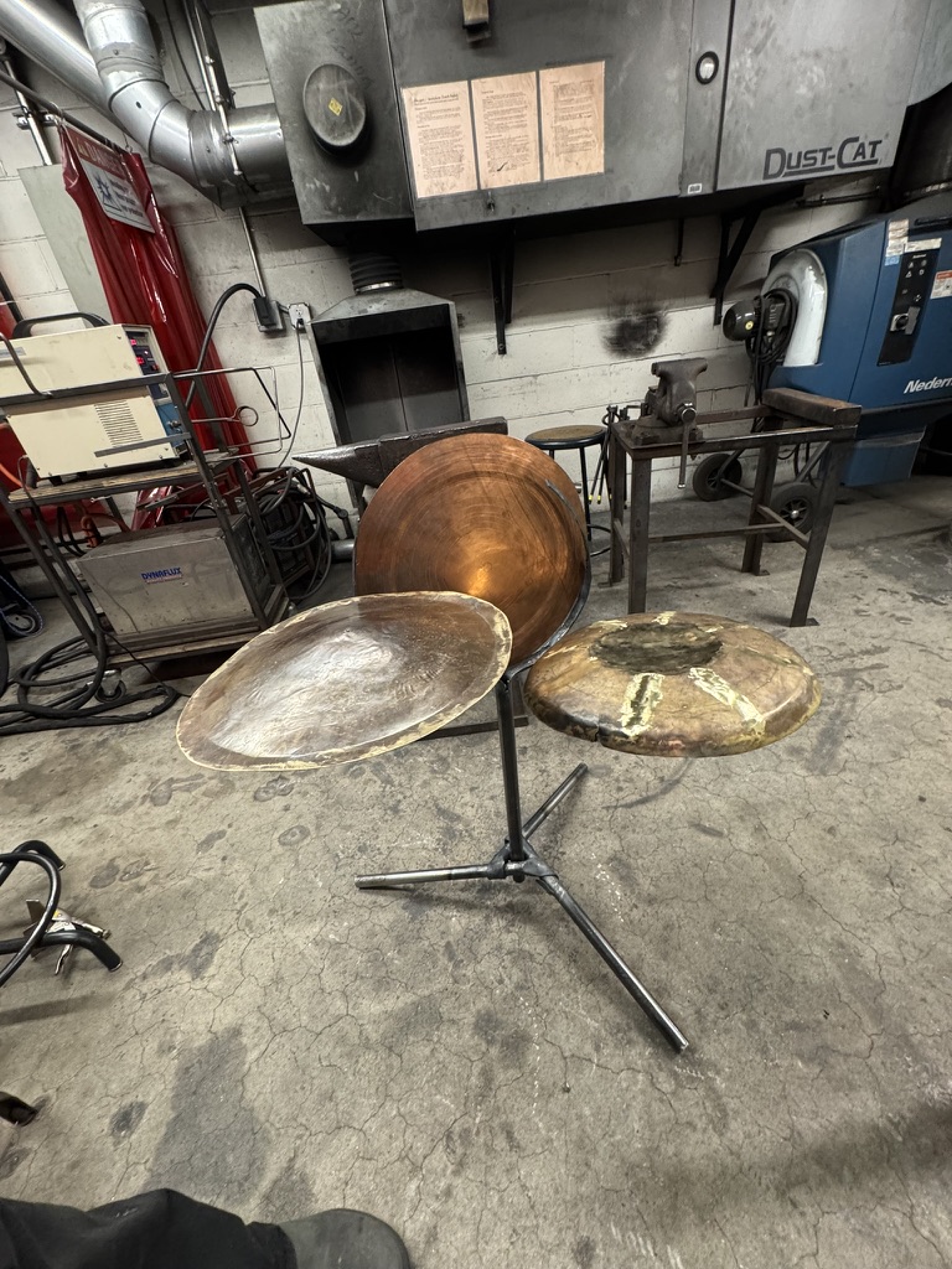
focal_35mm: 14
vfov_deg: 102.1
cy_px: 634
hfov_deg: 85.7
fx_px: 513
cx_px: 476
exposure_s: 1/60
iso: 400
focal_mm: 2.22
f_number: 2.2
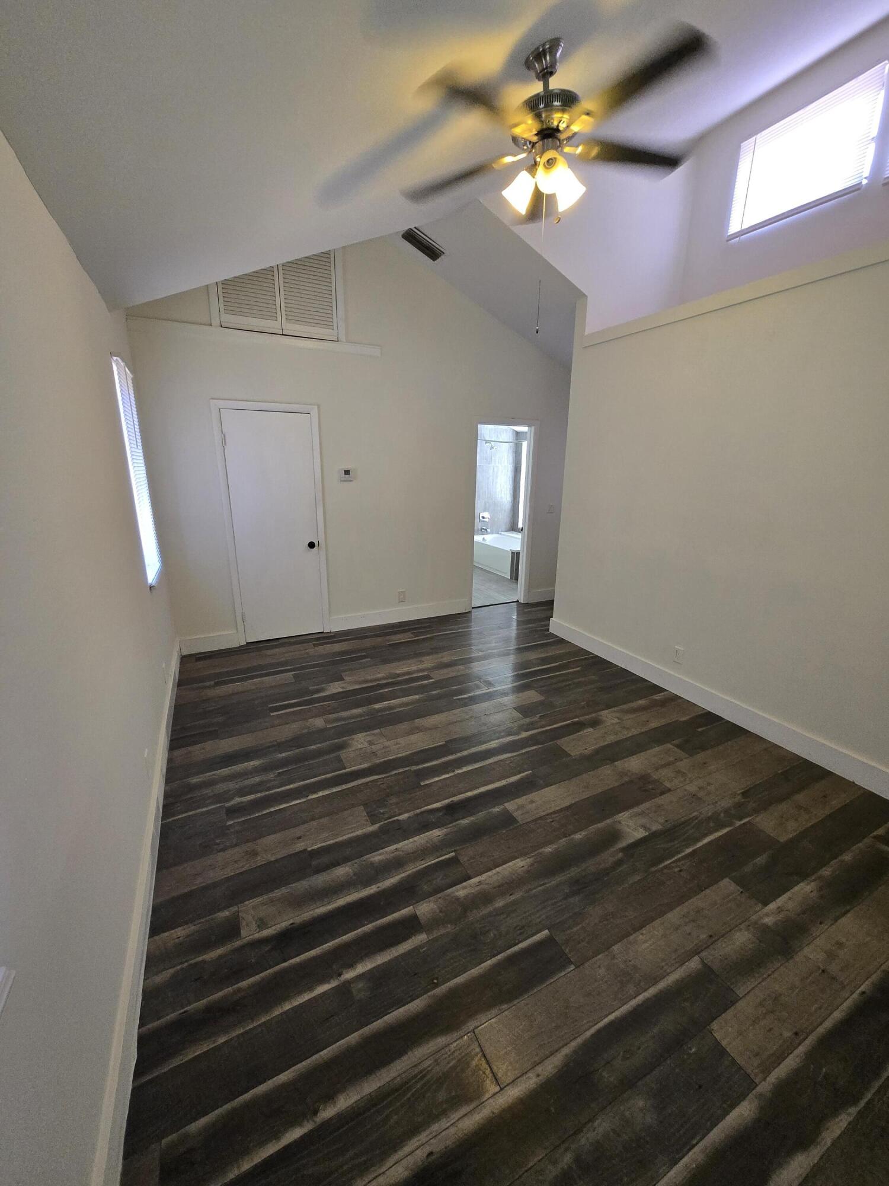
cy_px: 593
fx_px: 445
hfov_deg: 89.9
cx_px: 444
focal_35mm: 13
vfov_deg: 106.2
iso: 200
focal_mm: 1.7
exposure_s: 1/60
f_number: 2.2
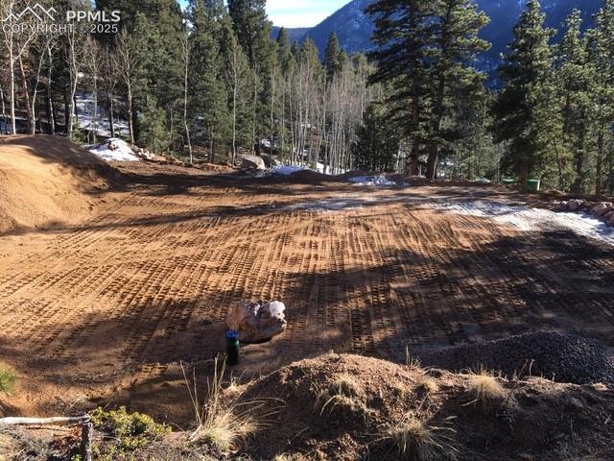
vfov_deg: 48.2
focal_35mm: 29
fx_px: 514
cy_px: 230
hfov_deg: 61.7
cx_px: 307
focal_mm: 4.15
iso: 25
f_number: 2.2
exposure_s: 1/452
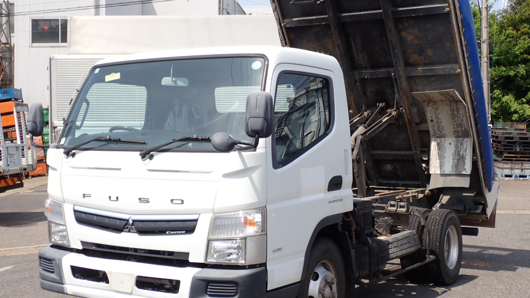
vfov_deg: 23.0
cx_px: 272
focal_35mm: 52
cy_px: 114
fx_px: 731
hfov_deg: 39.9
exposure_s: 1/640
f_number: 4
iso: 100
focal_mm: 7.31
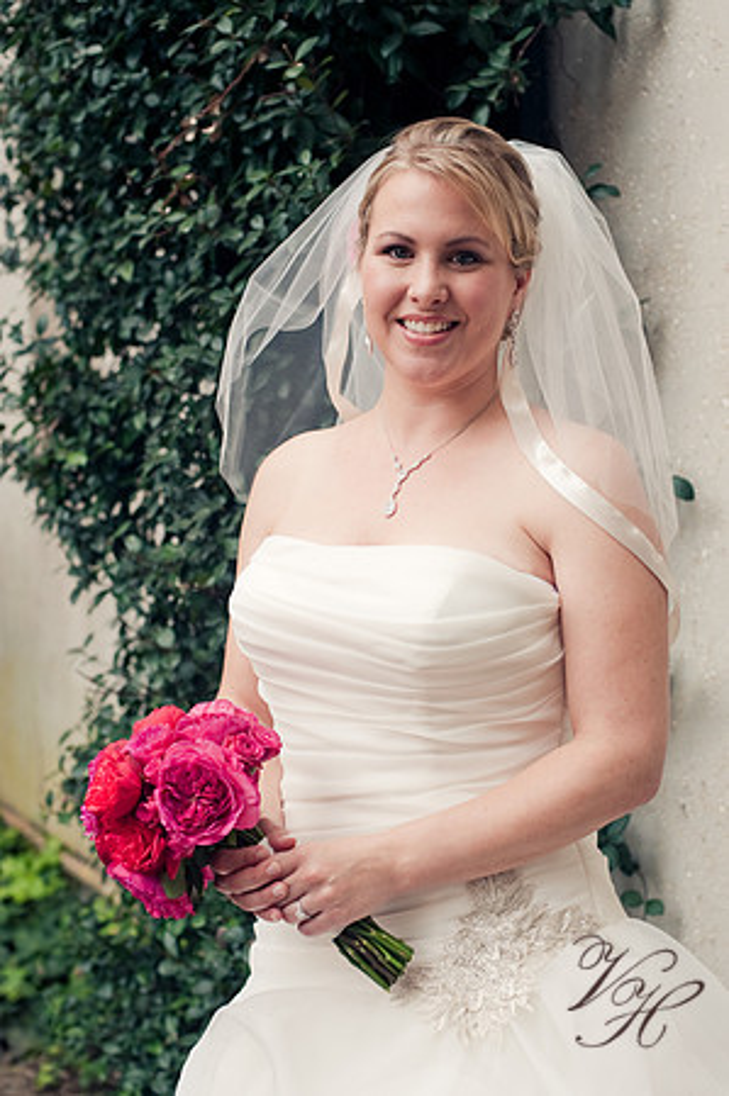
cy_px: 548
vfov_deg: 39.6
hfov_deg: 26.9
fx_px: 1522
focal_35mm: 50
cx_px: 364
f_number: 4
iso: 400
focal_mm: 50
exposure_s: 1/250
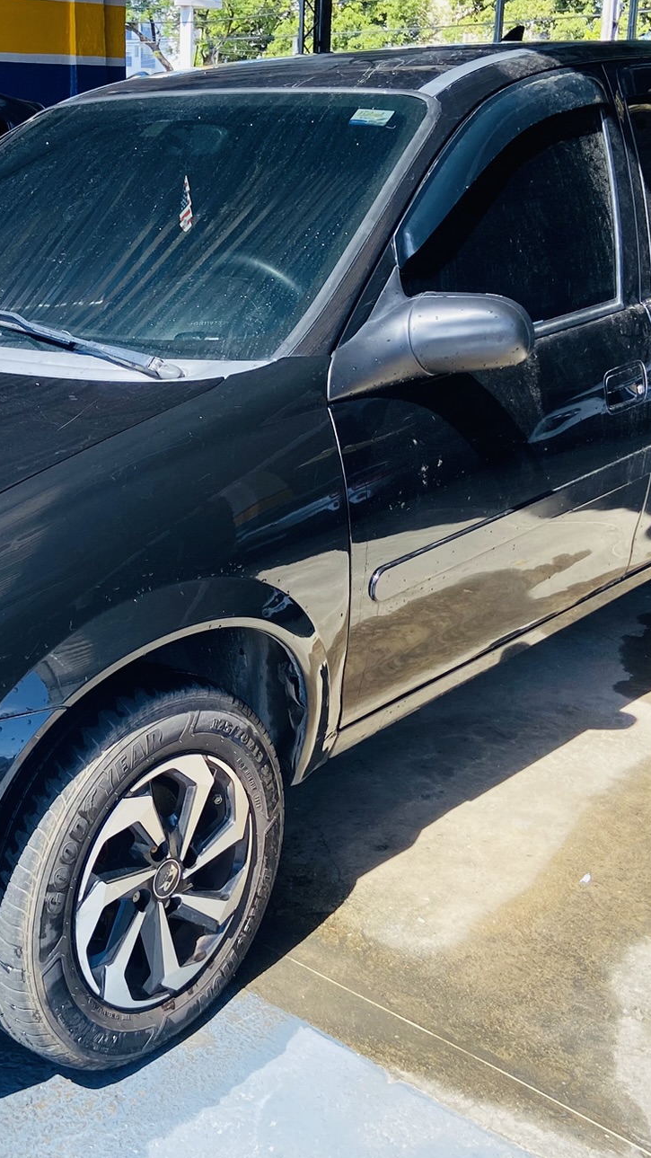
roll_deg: +0.4
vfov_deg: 45.4
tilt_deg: -16.3
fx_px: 1381
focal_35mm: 45
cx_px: 127
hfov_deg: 26.0
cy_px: 537
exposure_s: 1/546
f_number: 1.8
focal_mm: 4.25
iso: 32
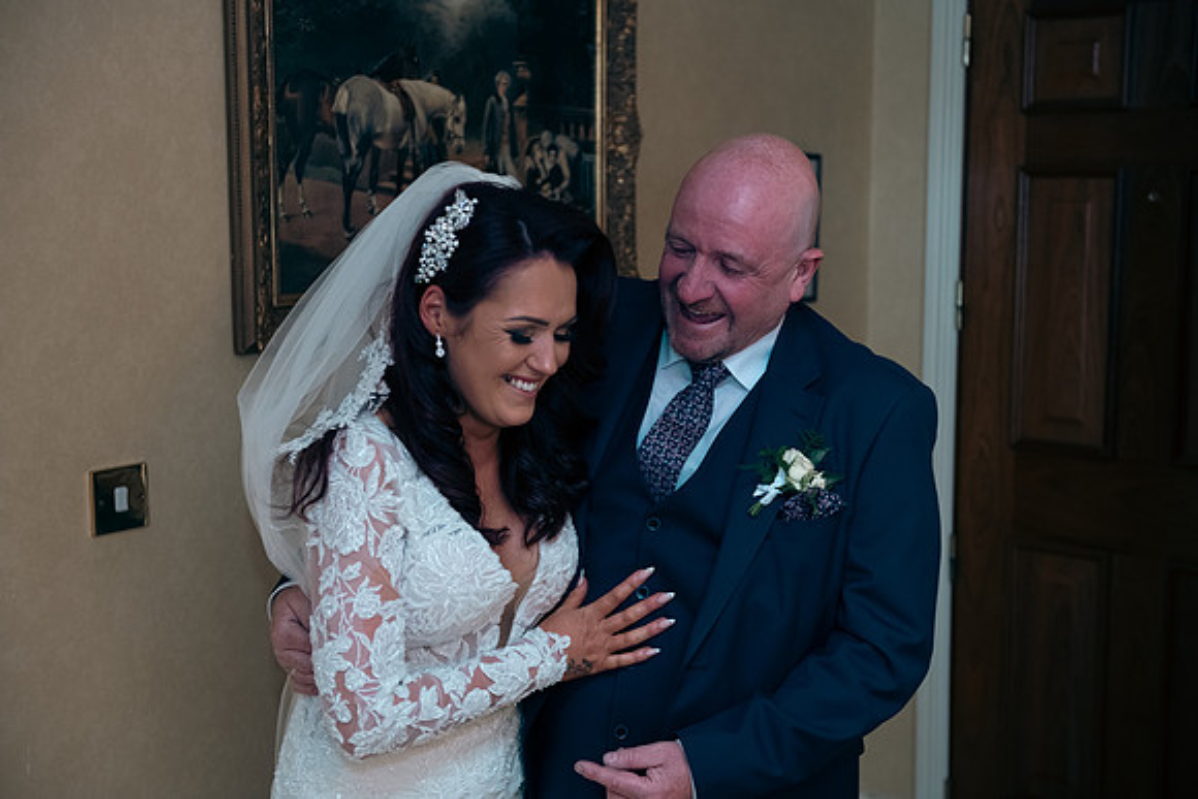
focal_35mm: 52
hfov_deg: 38.2
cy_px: 400
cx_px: 599
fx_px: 1731
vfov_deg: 26.0
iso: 640
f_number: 3.5
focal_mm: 52
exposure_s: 1/160
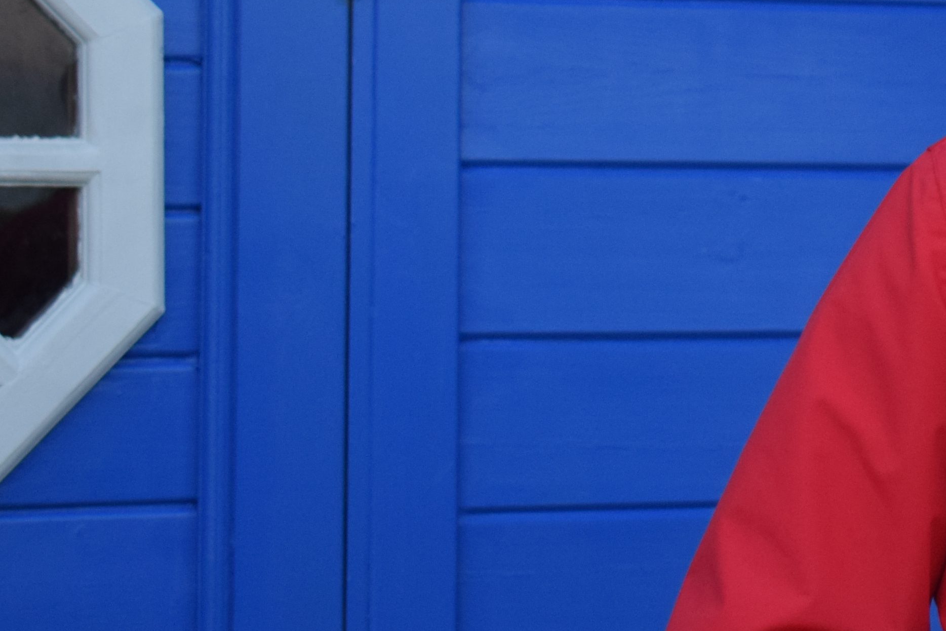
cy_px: 76
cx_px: 1414
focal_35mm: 169
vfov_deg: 8.1
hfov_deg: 11.7
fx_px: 4431
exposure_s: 1/80
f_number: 4.5
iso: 400
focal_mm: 35
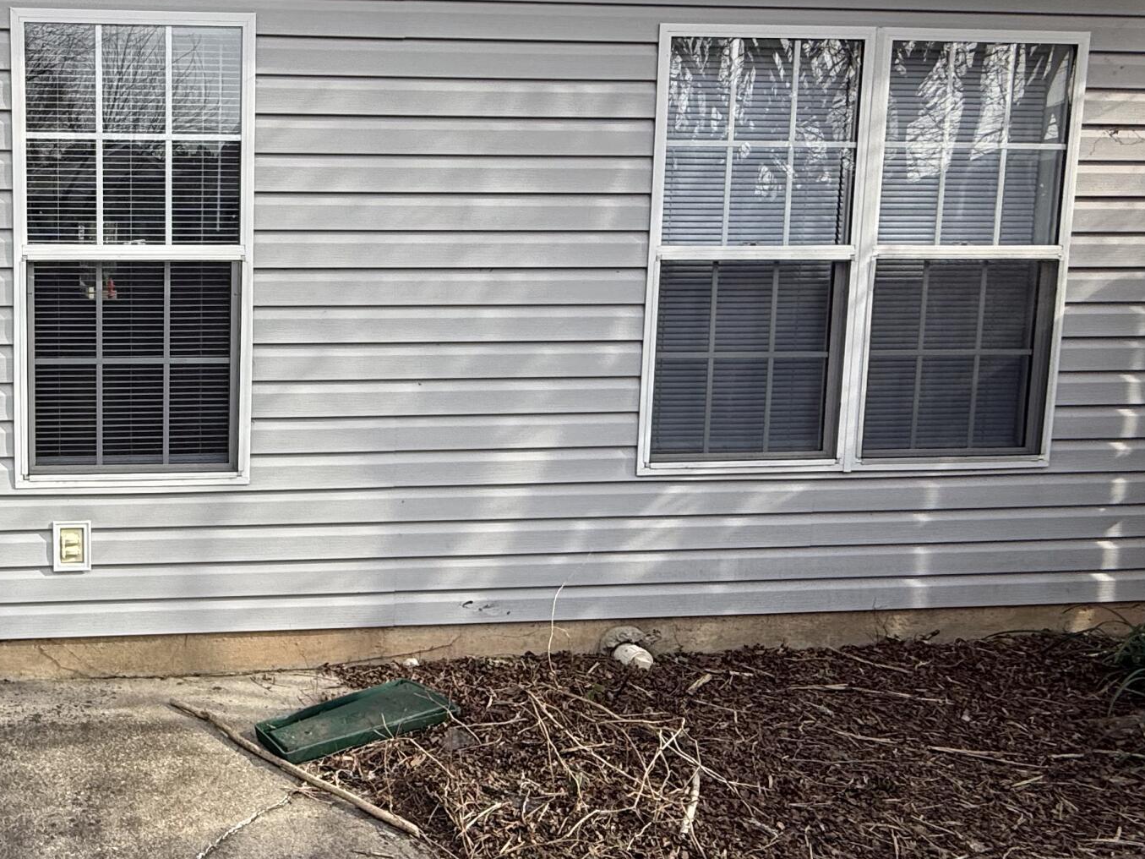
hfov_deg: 52.5
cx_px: 152
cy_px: 363
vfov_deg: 45.3
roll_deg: -0.3
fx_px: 1025
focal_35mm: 31
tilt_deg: -4.0
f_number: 2.2
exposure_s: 1/686
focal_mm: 2.22
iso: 50
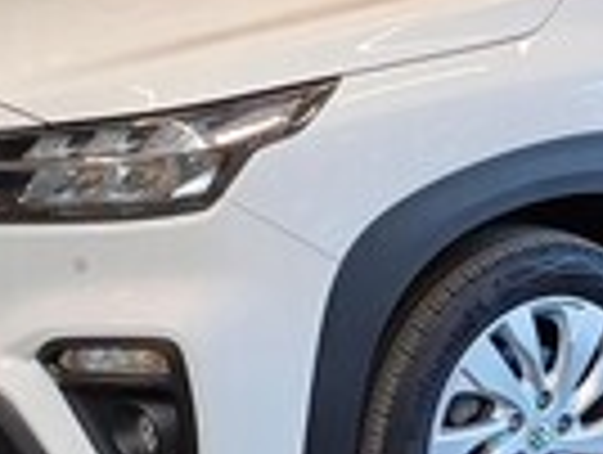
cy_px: -47
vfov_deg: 15.5
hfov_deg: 20.9
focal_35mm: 93
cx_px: 436
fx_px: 1623
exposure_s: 1/50
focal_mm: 4.65
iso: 125
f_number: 1.8
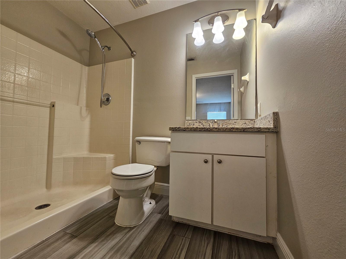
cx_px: 173
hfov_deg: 106.2
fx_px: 130
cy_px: 130
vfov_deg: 89.9
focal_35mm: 13
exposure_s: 1/60
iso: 200
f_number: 2.2
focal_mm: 2.2
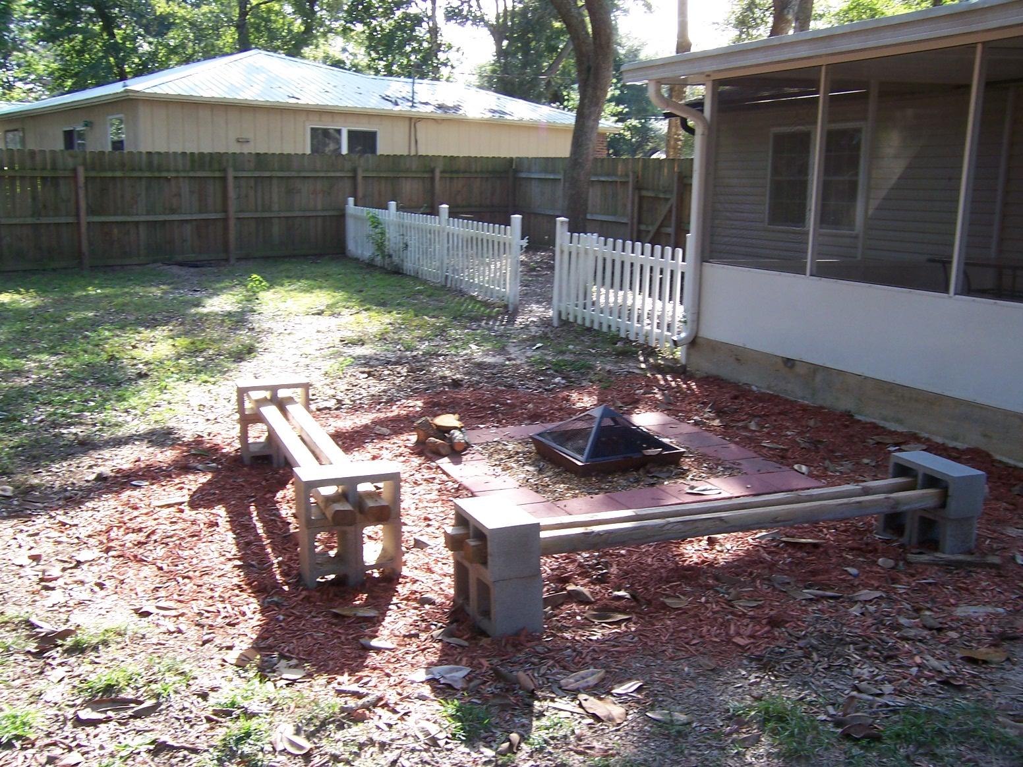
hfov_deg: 55.4
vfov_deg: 42.9
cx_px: 512
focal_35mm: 33
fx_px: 975
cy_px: 384
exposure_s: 1/90
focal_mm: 5.5
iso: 80
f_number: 3.4
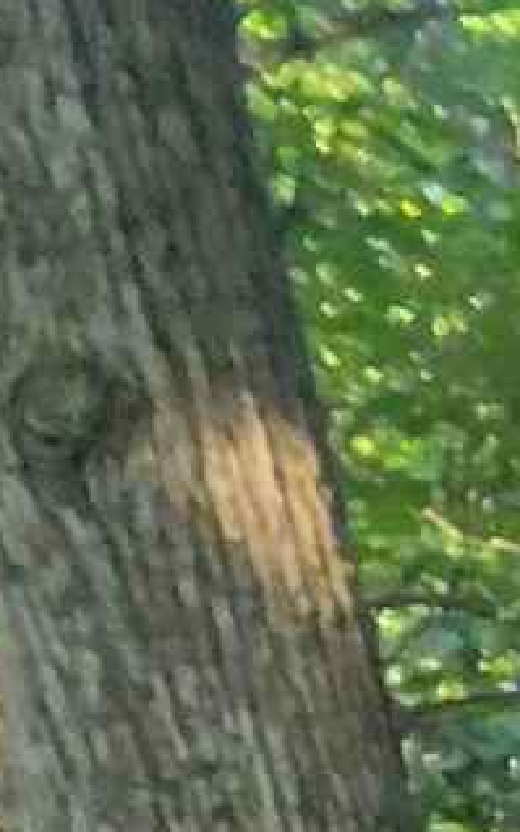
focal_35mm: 266
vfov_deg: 6.8
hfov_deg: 3.8
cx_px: 3619
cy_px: 2868
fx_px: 6026
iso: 200
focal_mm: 5.4
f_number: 1.8
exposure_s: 1/120
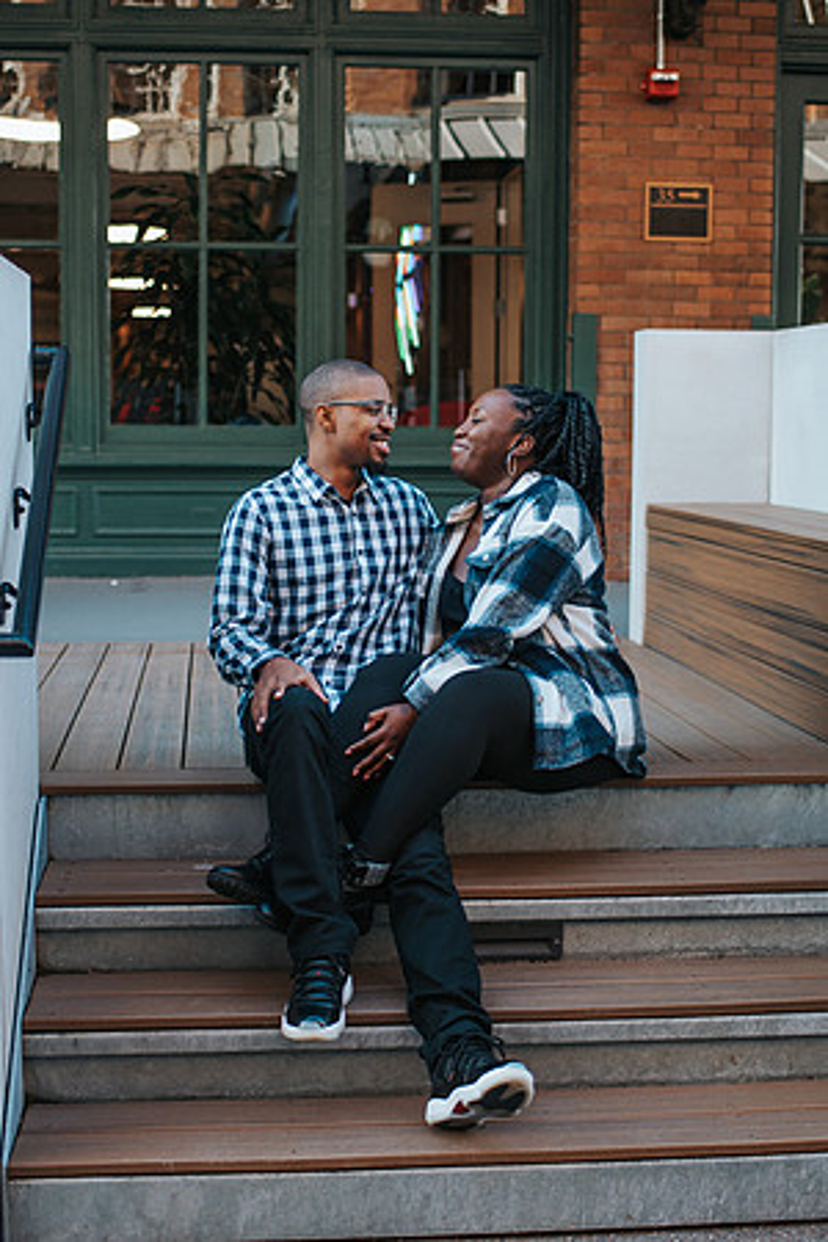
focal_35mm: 52
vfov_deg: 37.9
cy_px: 621
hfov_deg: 25.8
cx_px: 370
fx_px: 1810
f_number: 1.8
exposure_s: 1/640
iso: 450
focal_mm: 35
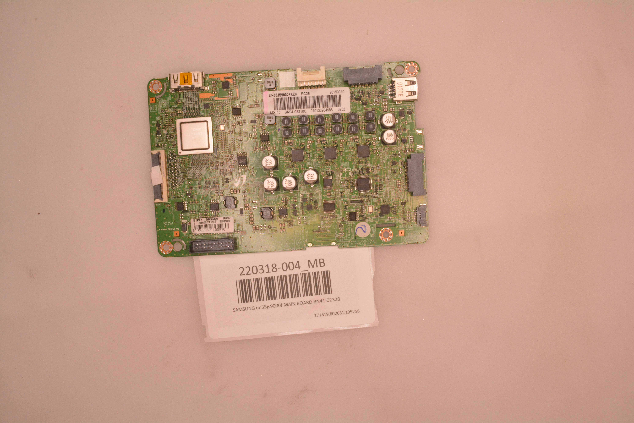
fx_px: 581
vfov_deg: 40.0
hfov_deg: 57.2
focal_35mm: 33
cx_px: 317
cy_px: 212
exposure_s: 1/80
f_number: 25
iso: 1600
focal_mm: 22
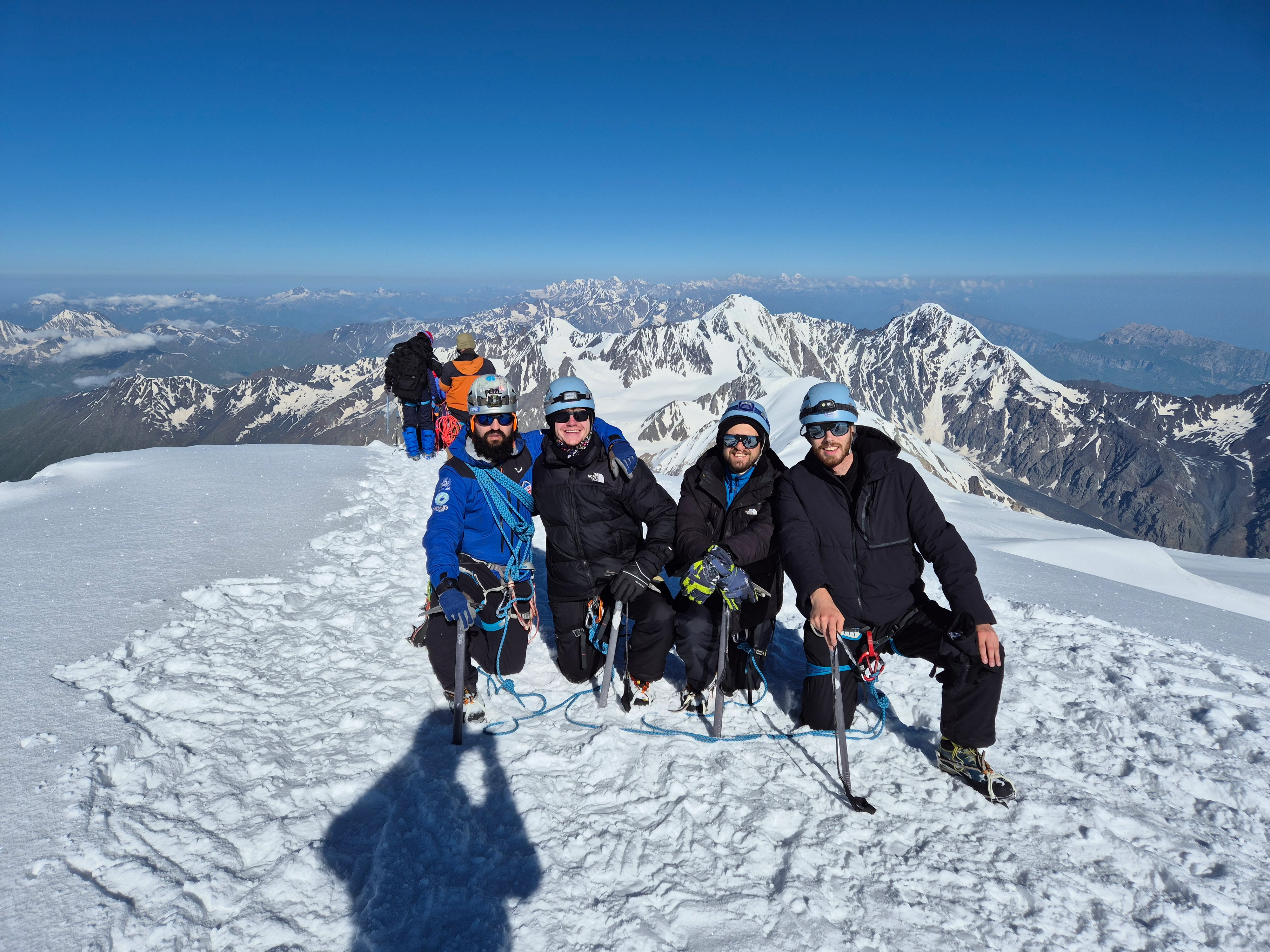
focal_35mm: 23
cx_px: 635
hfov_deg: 73.9
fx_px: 844
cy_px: 476
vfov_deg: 58.9
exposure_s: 1/4928
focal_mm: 5.4
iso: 25
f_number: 1.8
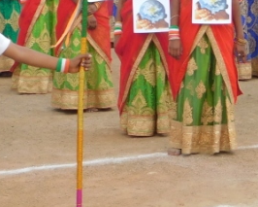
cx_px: 424
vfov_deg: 9.1
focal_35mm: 169
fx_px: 1291
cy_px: -21
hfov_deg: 10.9
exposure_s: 1/250
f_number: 3.7
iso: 125
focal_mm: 8
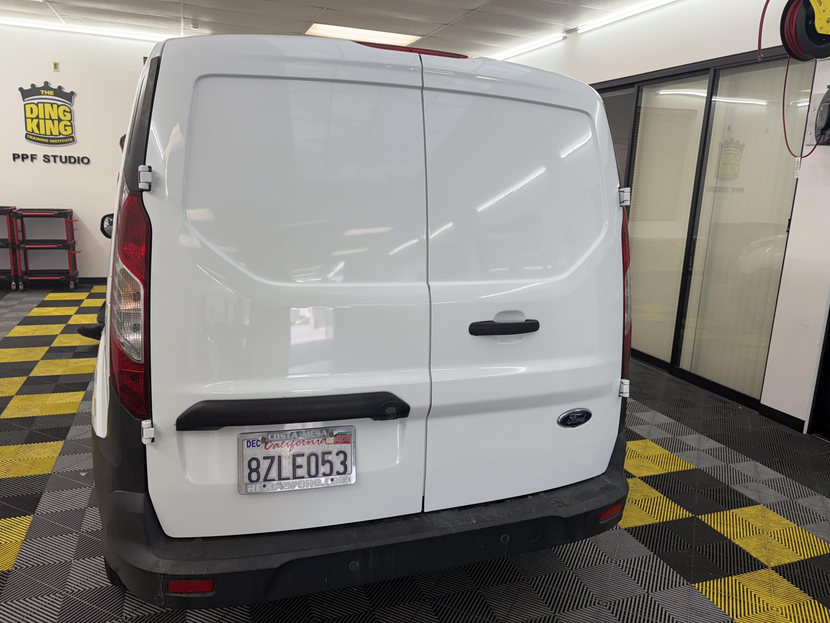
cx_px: 415
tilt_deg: -7.8
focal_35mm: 26
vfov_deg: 53.1
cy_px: 312
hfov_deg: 67.3
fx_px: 623
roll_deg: -2.0
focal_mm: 5.96
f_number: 1.6
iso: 40
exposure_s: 1/120
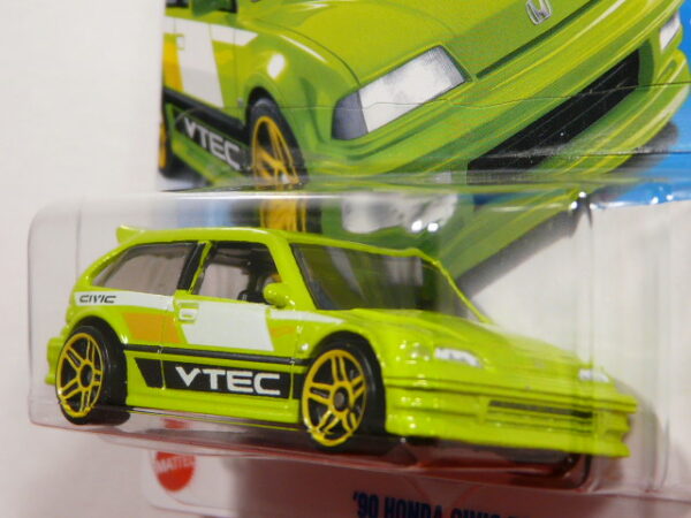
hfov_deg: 17.0
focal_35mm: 116
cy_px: 259
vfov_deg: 12.8
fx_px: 2316
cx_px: 346
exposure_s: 1/50
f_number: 3.2
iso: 100
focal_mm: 12
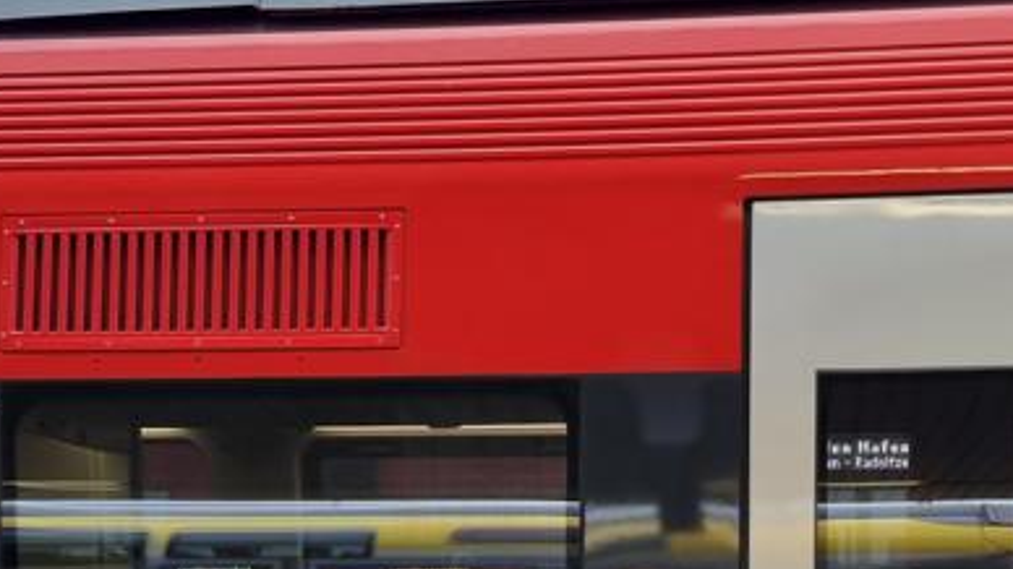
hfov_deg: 30.6
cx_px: 504
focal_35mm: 69
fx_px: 1853
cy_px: 707
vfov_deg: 16.6
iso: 64
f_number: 1.8
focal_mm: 6.7
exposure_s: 1/100
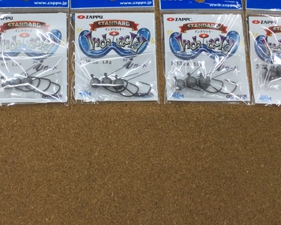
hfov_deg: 36.5
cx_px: 109
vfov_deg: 29.1
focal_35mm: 51
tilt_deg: -75.3
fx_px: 424
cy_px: 49
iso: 32
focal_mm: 3.3
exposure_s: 1/60
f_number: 2.4
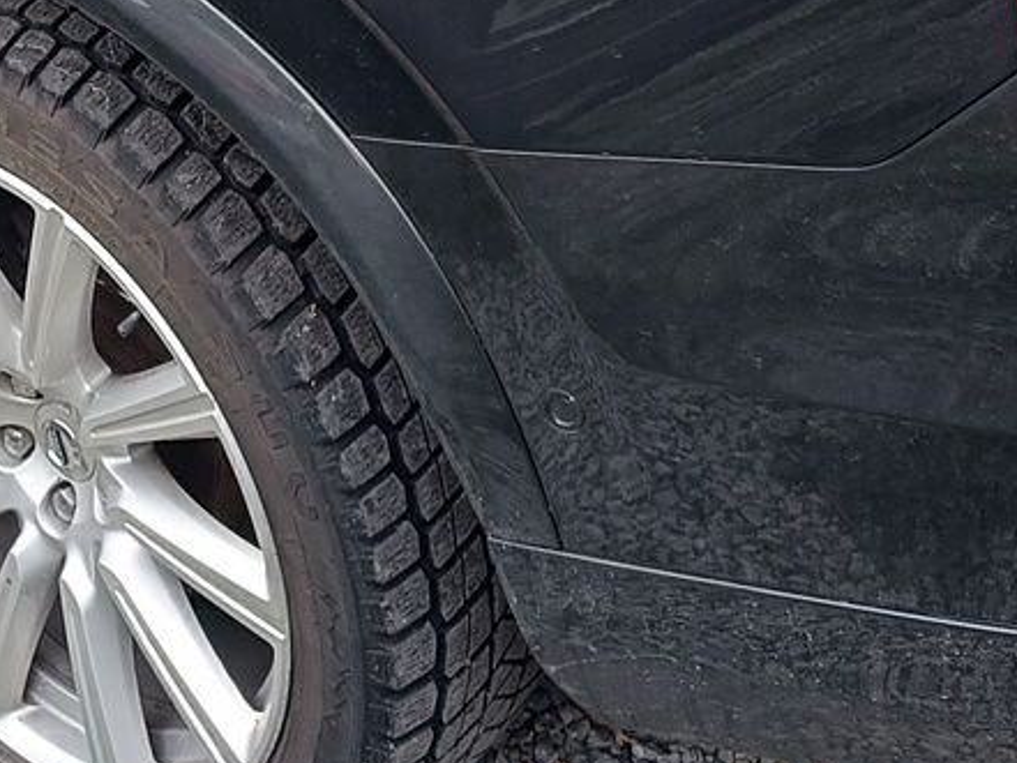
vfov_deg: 15.6
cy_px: -403
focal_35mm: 87
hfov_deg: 22.4
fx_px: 2557
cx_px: 323
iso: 69
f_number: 1.65
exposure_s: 1/100
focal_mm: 6.14
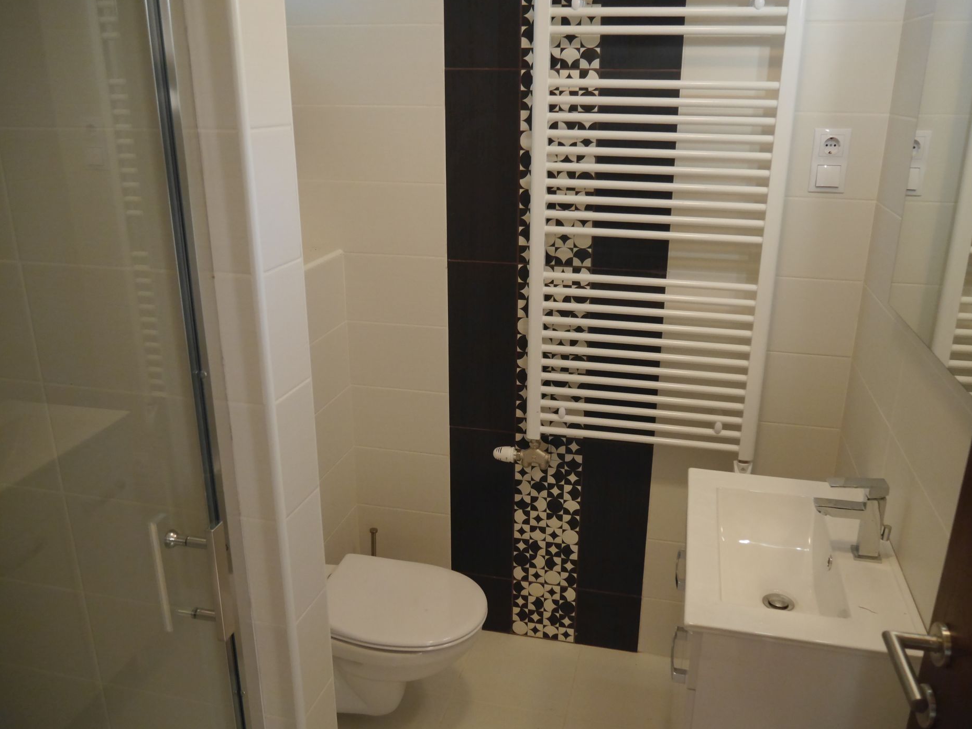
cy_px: 373
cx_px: 501
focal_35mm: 29
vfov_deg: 48.2
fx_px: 814
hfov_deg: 61.6
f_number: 3.5
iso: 1250
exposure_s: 1/60
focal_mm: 14
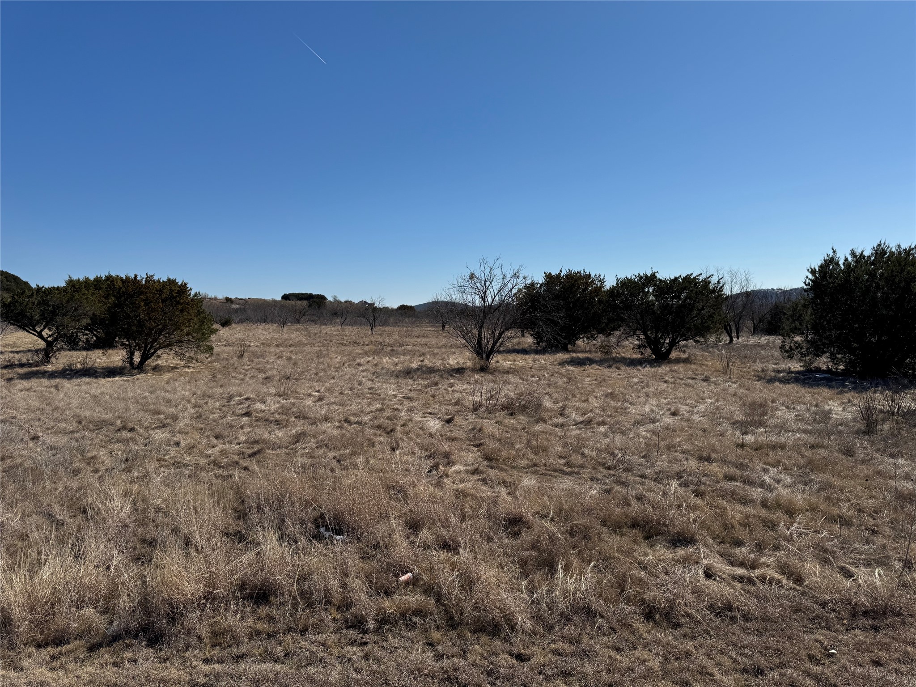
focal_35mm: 24
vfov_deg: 56.8
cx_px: 458
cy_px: 344
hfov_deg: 71.6
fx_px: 635
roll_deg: +1.4
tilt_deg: -4.6
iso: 80
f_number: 1.78
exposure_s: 1/7937
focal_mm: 6.76
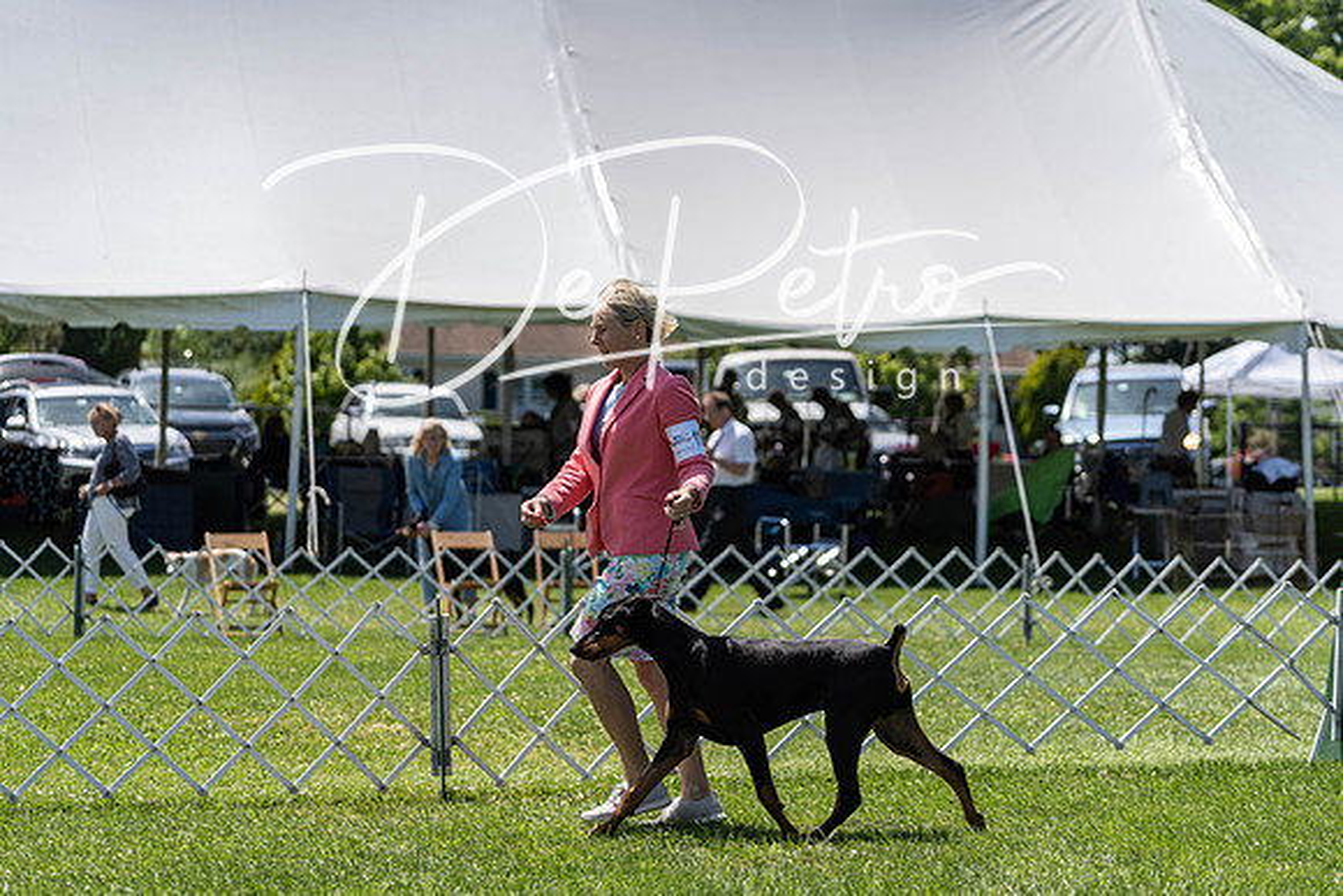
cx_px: 672
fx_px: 4254
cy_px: 448
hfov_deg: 17.9
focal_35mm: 114
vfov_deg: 12.0
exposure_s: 1/1250
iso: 160
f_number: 4
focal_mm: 114
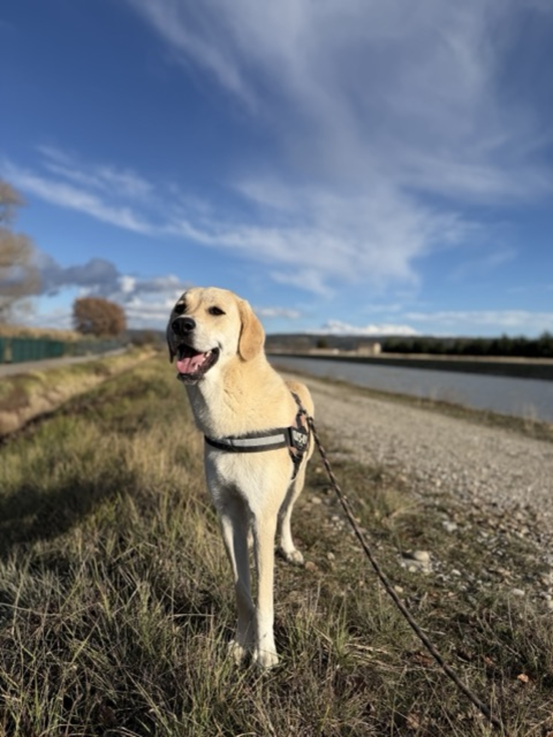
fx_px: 511
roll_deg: -1.9
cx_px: 276
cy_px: 368
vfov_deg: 71.6
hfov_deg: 56.8
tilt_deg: -2.2
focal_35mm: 24
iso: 80
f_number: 1.78
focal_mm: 6.76
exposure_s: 1/6173
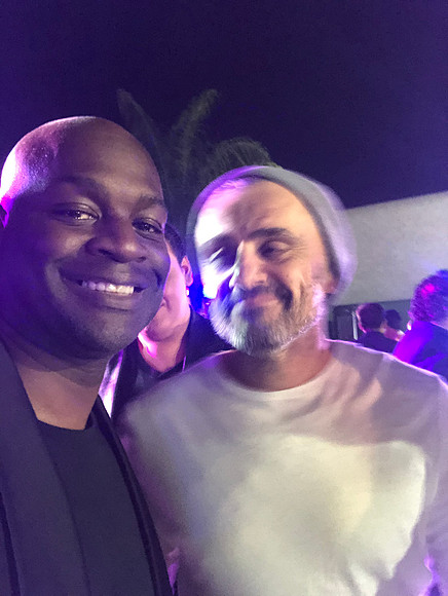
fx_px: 551
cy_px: 298
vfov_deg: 56.8
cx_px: 224
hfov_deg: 44.2
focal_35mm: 32
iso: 640
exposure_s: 1/15
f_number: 2.2
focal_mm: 2.87
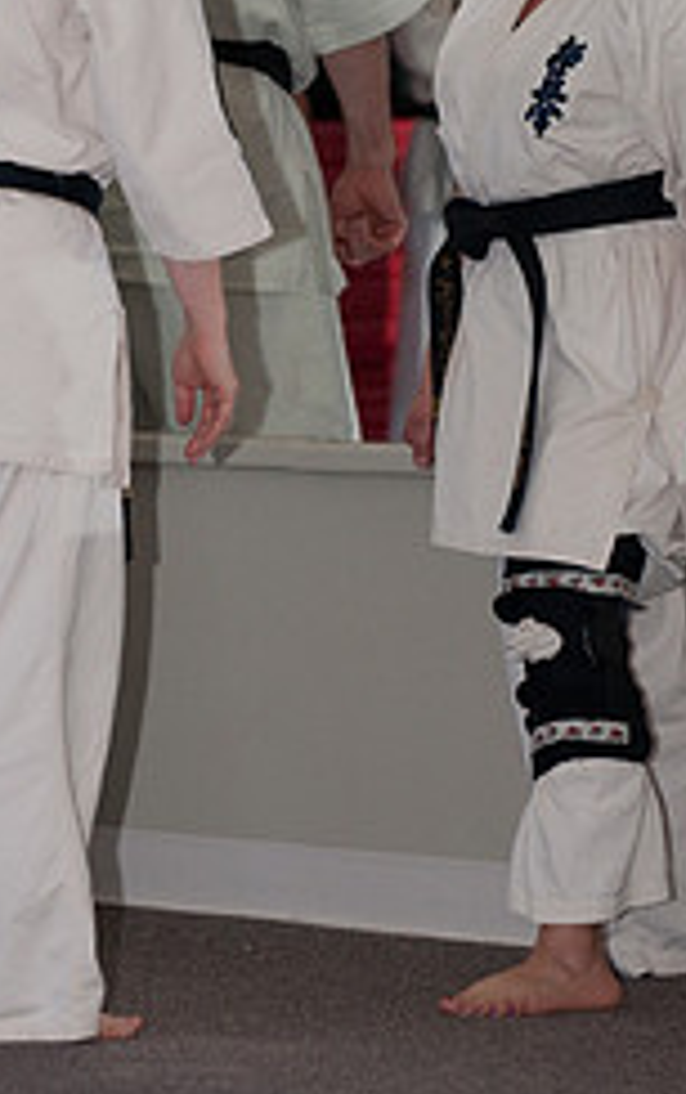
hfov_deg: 3.7
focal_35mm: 352
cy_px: 282
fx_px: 10503
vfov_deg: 6.0
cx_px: 294
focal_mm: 125
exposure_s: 1/200
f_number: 4.8
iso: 800
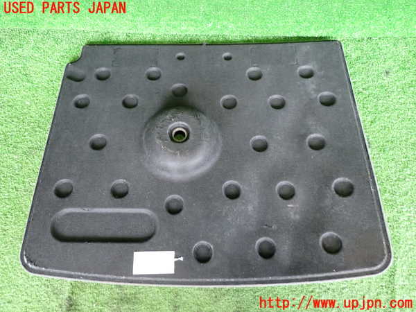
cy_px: 156
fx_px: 300
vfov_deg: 54.9
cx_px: 208
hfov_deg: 69.4
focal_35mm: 25
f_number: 2
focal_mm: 4.5
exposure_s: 1/30
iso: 400
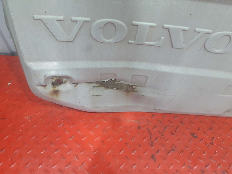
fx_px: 188
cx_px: 116
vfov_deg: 49.7
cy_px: 87
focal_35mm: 28
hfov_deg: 63.4
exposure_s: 1/33
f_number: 1.9
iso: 160
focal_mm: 3.7
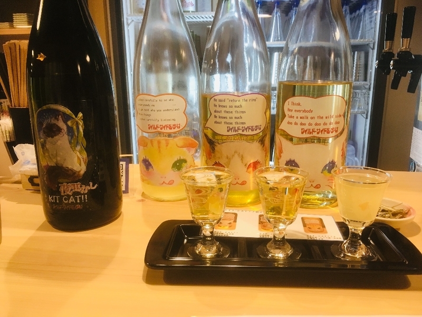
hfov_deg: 61.7
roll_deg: +0.3
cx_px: 211
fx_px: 354
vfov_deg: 48.2
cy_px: 158
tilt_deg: -15.2
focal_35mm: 29
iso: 40
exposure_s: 1/30
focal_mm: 4.15
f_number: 2.2
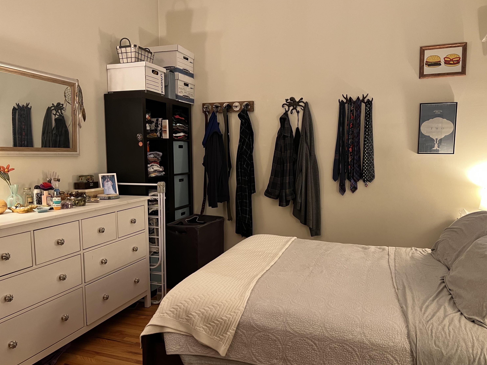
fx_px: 380
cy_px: 182
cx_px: 252
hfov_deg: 65.3
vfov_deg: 51.4
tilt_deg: -6.3
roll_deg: +0.2
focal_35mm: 27
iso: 320
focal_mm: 5.7
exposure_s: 1/60
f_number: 1.5
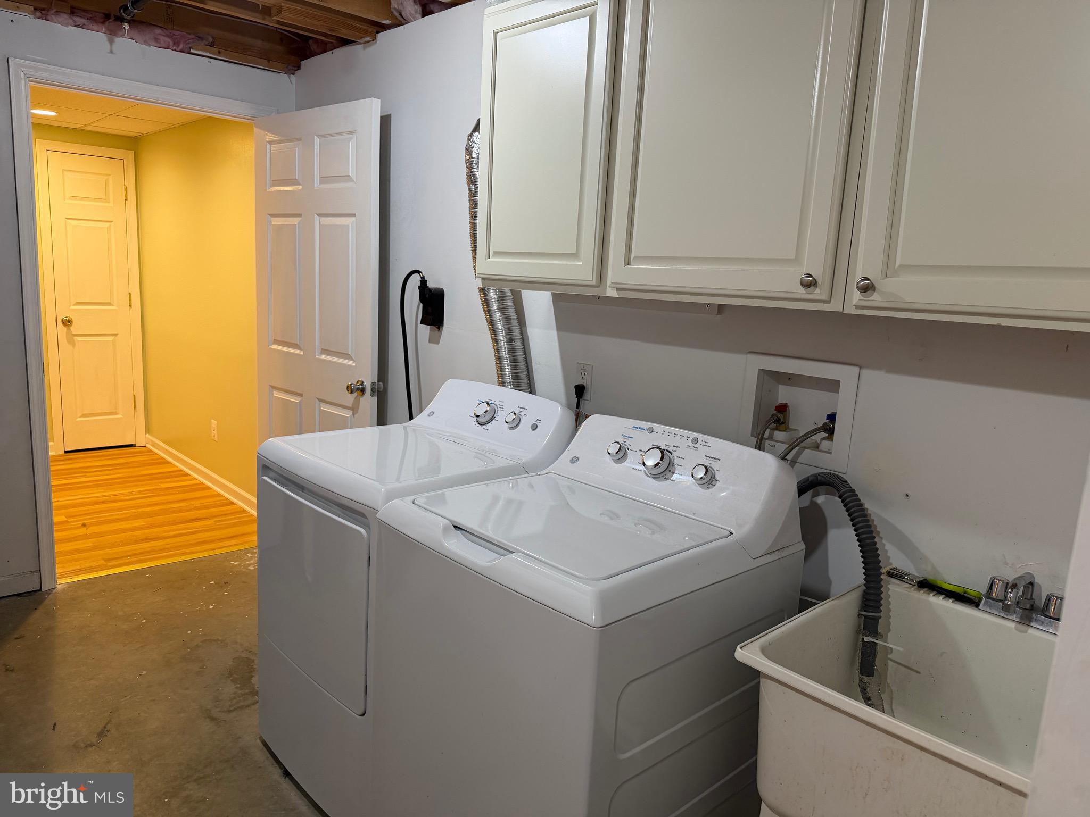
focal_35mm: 24
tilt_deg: -10.2
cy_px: 408
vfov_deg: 56.8
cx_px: 545
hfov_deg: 71.6
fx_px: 756
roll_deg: -3.0
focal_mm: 6.76
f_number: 1.78
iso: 200
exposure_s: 1/60
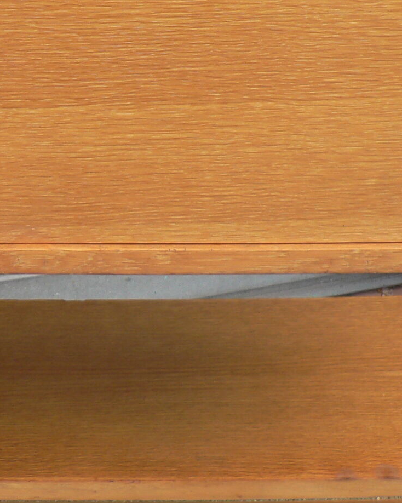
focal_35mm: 98
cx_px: 157
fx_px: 1458
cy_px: 10
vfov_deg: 19.1
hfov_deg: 15.7
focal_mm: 6
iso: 80
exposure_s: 1/100
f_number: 2.8
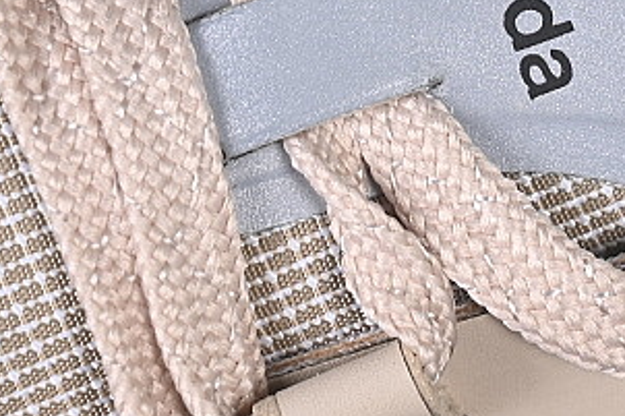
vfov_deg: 5.1
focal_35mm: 268
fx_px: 4650
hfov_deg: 7.7
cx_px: 596
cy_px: 10
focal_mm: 50
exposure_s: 1/80
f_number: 7.1
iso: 160
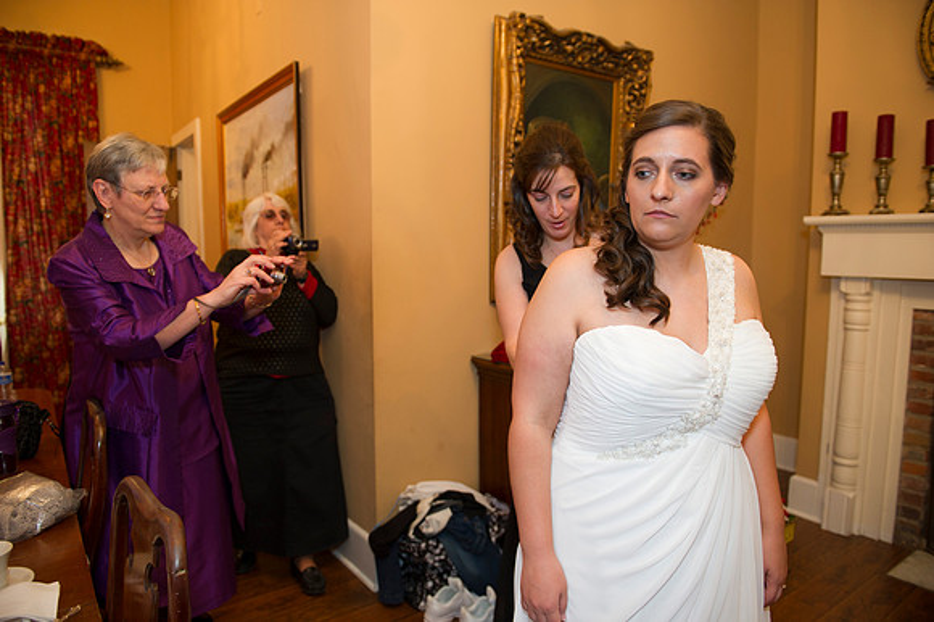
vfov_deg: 53.1
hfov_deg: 73.8
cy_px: 311
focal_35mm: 24
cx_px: 467
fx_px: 622
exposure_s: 1/50
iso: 800
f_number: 3.2
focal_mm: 24
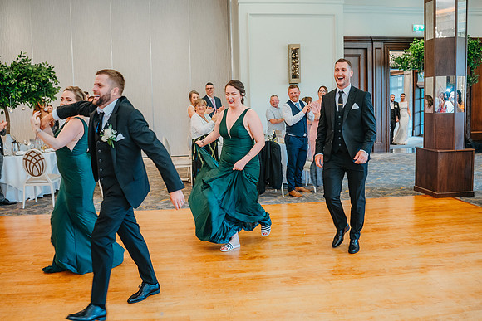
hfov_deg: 54.4
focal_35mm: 35
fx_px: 469
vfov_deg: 37.9
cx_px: 241
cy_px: 160
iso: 1600
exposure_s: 1/125
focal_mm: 35
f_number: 2.8
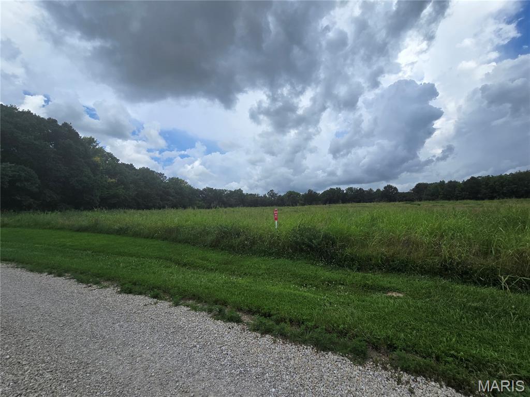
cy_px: 198
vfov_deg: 89.9
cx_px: 265
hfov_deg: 106.2
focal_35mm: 13
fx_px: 199
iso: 50
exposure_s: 1/2016
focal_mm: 2.2
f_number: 2.2
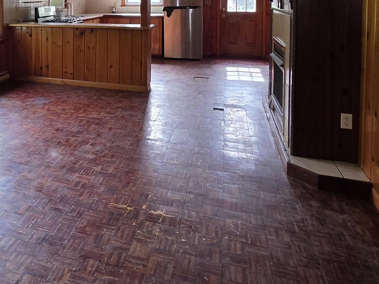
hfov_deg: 49.3
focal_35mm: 34
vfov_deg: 38.1
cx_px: 53
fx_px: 372
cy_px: 14
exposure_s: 1/120
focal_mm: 2.2
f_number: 1.9
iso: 250
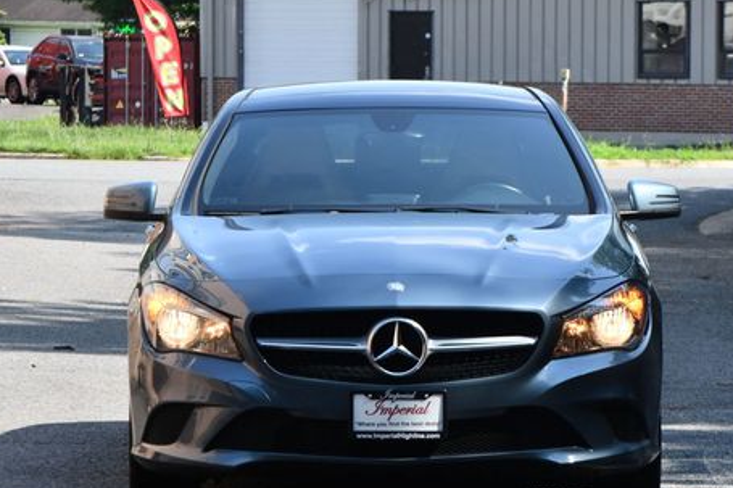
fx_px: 4498
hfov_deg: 9.3
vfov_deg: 6.2
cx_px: 387
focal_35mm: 221
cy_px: 232
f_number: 8
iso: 200
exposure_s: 1/250
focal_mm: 105
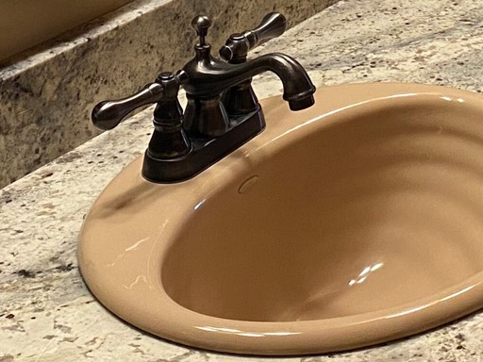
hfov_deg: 18.7
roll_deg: +0.6
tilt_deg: -14.3
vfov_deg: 13.4
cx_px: 401
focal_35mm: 104
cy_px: -177
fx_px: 1451
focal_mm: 4.25
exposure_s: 1/60
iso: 160
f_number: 1.8
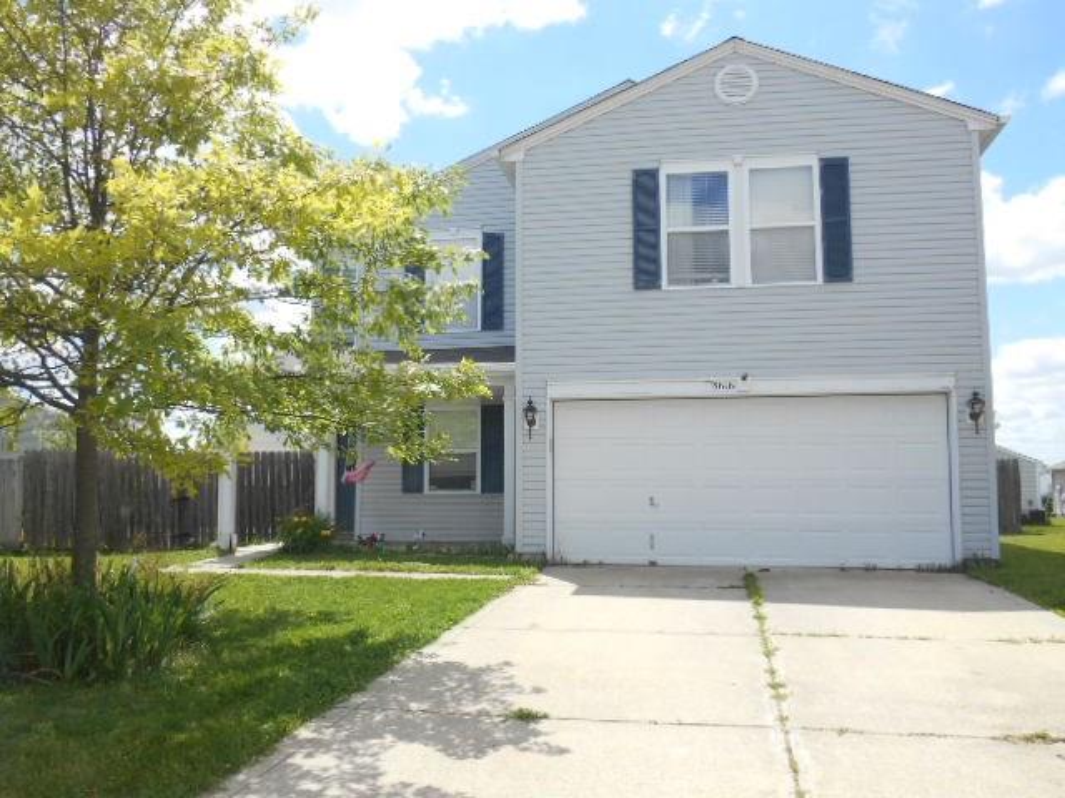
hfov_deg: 58.4
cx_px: 532
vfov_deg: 45.4
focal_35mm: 31
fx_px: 954
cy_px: 399
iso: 80
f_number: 3.6
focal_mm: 5.5
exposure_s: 1/640
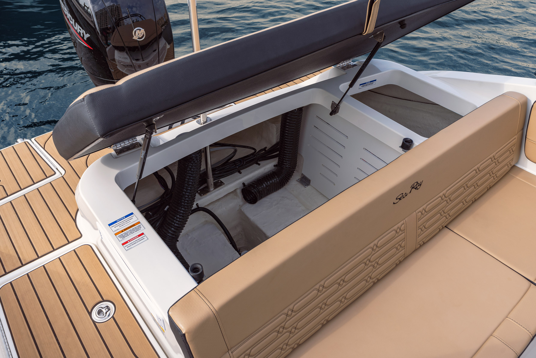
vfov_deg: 47.9
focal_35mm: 27
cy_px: 179
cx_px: 268
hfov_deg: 67.4
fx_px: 402
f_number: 7.1
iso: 200
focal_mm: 27
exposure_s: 1/320
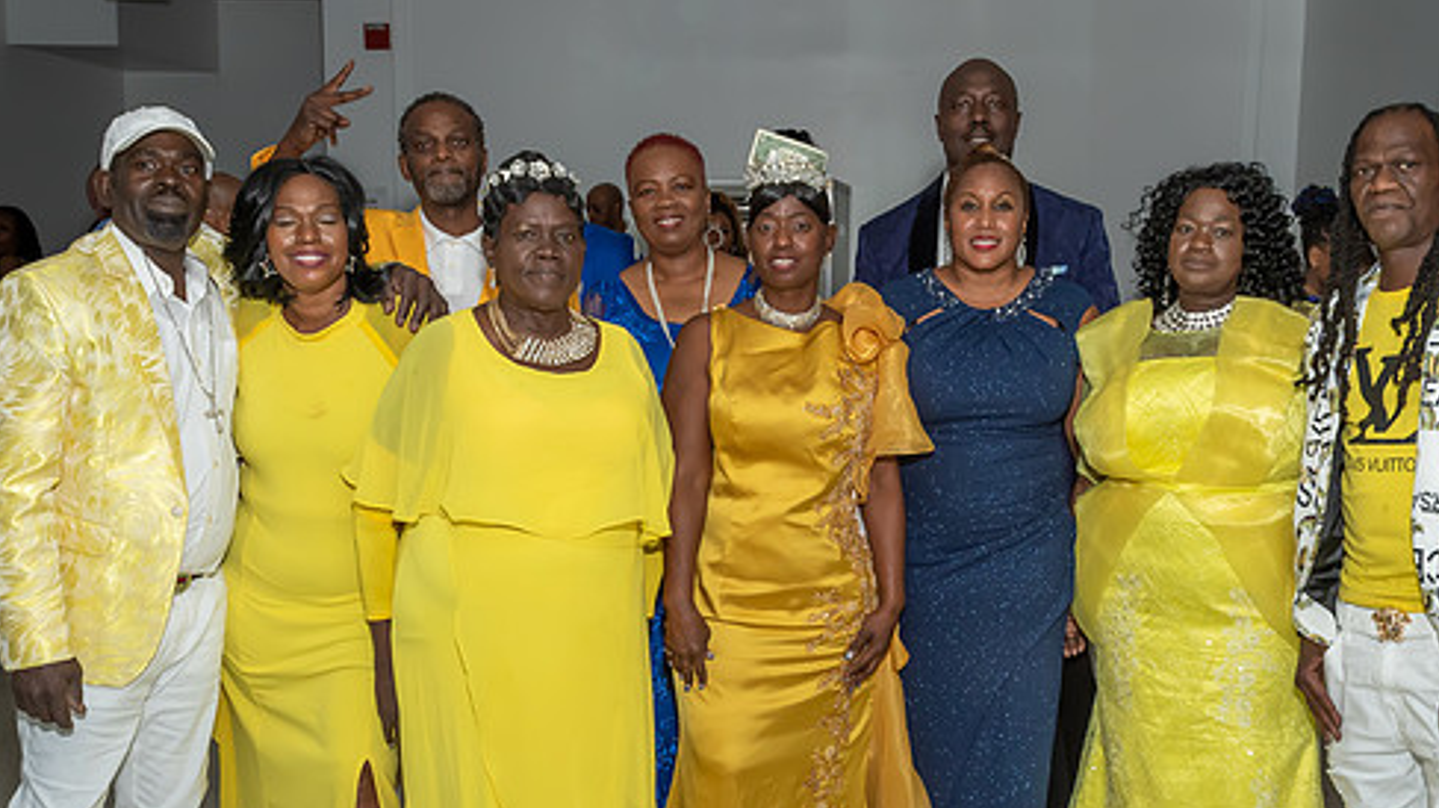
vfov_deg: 30.3
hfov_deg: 51.6
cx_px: 779
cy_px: 468
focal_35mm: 39
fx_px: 1487
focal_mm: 17
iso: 640
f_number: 9
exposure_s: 1/250
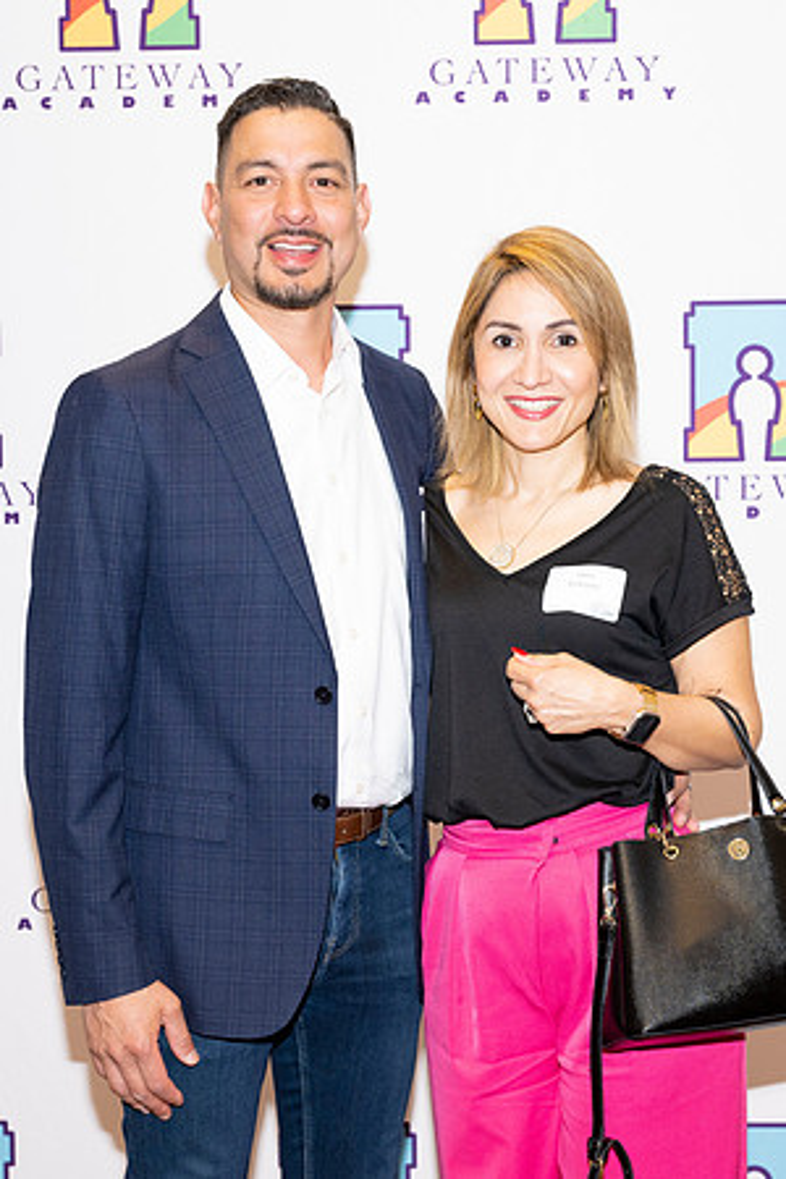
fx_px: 2520
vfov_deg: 26.3
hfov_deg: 17.7
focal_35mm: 77
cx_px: 463
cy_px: 590
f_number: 5.6
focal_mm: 51
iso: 800
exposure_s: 1/160
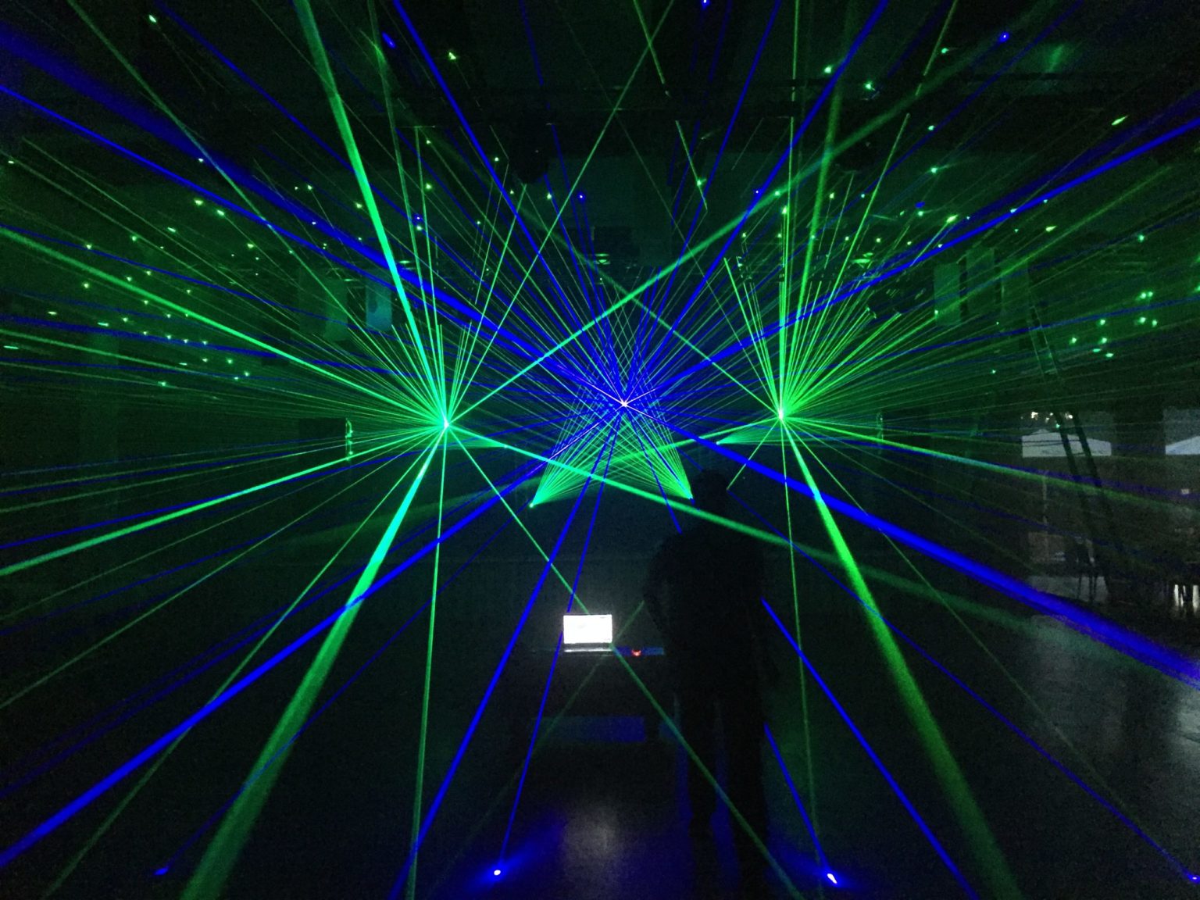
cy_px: 450
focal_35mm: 29
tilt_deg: +3.1
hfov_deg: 61.7
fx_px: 1005
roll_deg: +0.1
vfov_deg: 48.2
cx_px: 600
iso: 1250
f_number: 2.2
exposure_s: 1/17
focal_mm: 4.15
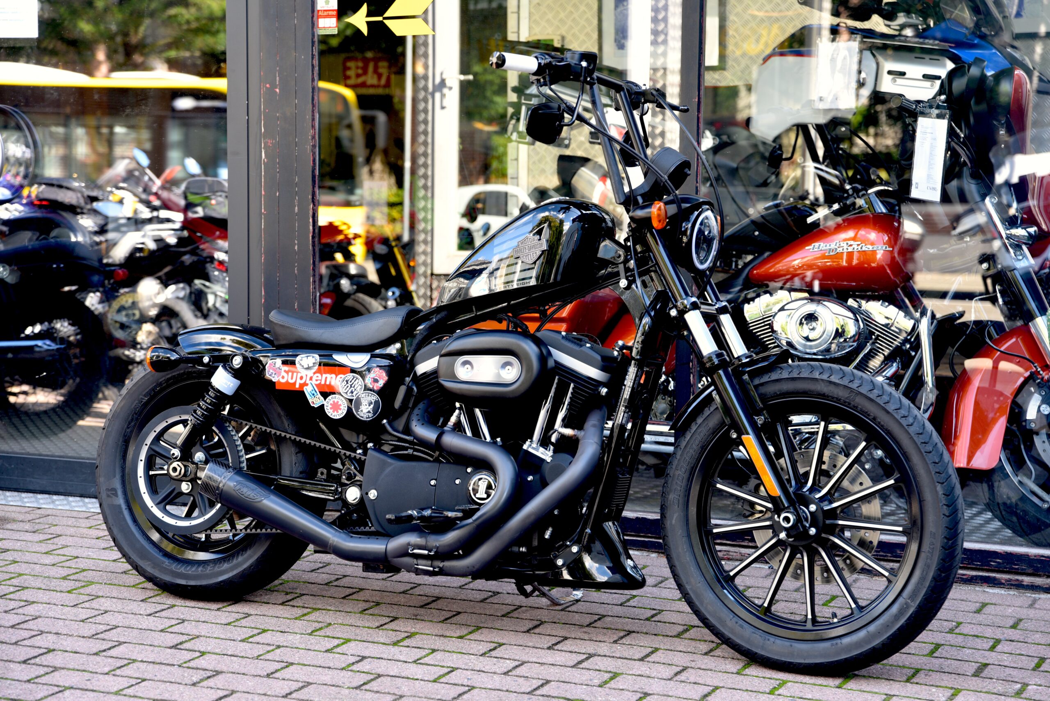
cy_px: 350
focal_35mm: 66
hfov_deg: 30.5
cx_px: 525
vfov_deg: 20.6
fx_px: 1926
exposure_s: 1/60
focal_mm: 66
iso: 200
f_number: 4
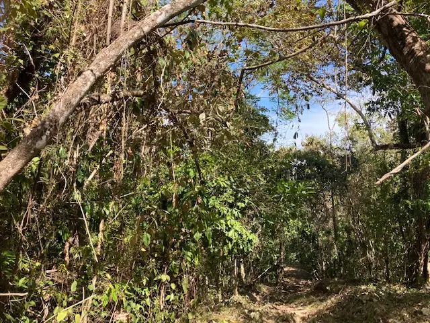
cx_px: 215
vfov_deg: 49.7
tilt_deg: +3.4
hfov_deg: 63.4
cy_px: 162
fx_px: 348
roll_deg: -2.7
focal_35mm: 28
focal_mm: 3.99
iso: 20
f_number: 1.8
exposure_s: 1/453
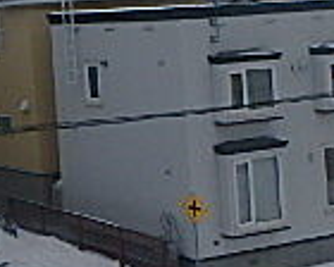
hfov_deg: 17.7
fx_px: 929
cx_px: -205
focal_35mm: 94
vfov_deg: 16.0
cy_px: -10
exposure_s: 1/800
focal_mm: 3.7
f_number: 6
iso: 125
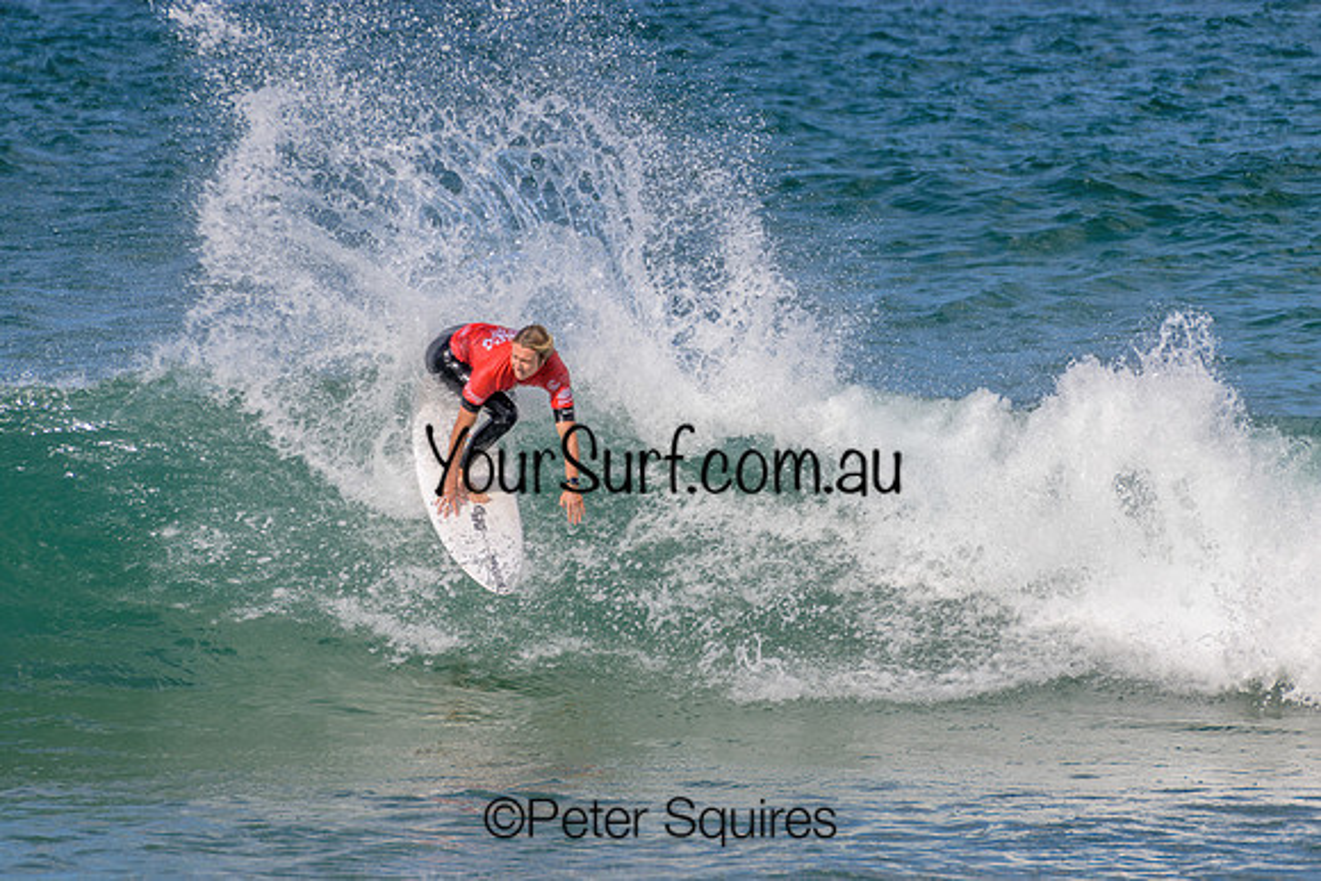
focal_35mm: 1001
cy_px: 441
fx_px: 36740
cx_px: 660
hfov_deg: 2.1
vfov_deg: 1.4
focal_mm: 1000
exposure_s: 1/250
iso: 90
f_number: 11
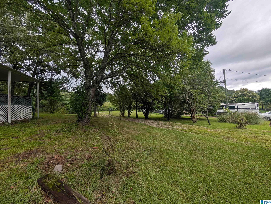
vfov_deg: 94.6
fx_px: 94
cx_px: 136
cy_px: 102
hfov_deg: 110.5
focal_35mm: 12
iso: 51
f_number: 1.7
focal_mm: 2.02
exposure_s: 1/1462
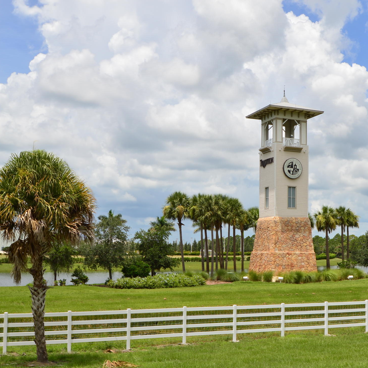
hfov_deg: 35.2
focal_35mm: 47
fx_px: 565
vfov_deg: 36.1
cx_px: 280
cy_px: 184
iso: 100
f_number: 9
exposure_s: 1/320
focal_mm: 24
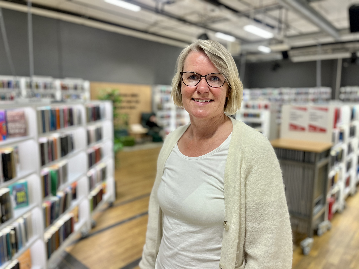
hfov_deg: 67.3
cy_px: 134
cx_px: 180
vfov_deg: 53.1
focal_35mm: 26
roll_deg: -0.3
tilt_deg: -7.8
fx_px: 270
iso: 125
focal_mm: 5.1
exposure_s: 1/113
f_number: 1.6
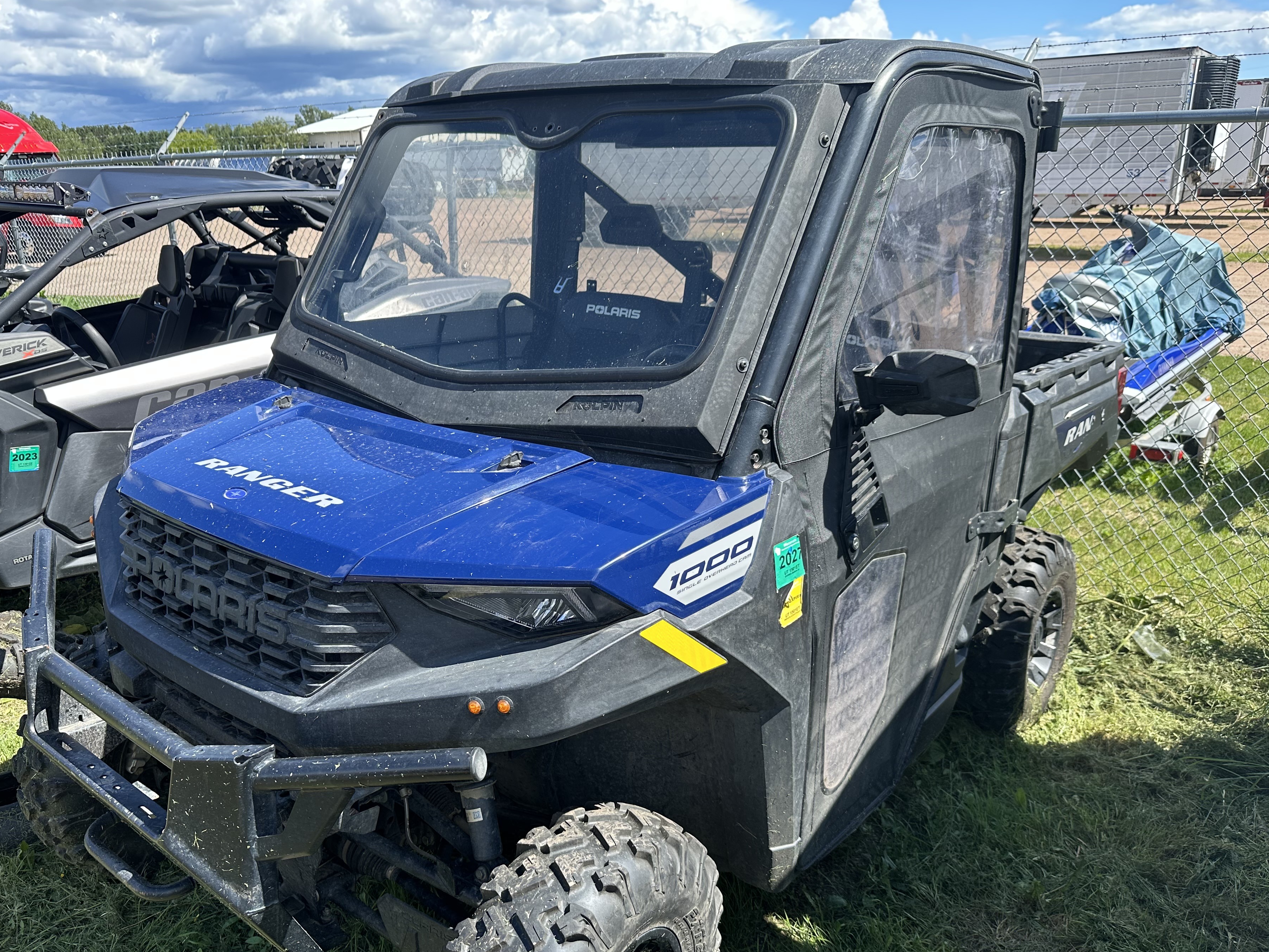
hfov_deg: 65.3
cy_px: 528
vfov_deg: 51.3
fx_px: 990
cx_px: 599
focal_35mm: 27
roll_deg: +1.4
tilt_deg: -18.6
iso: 80
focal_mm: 6.86
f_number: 1.78
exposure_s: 1/1495
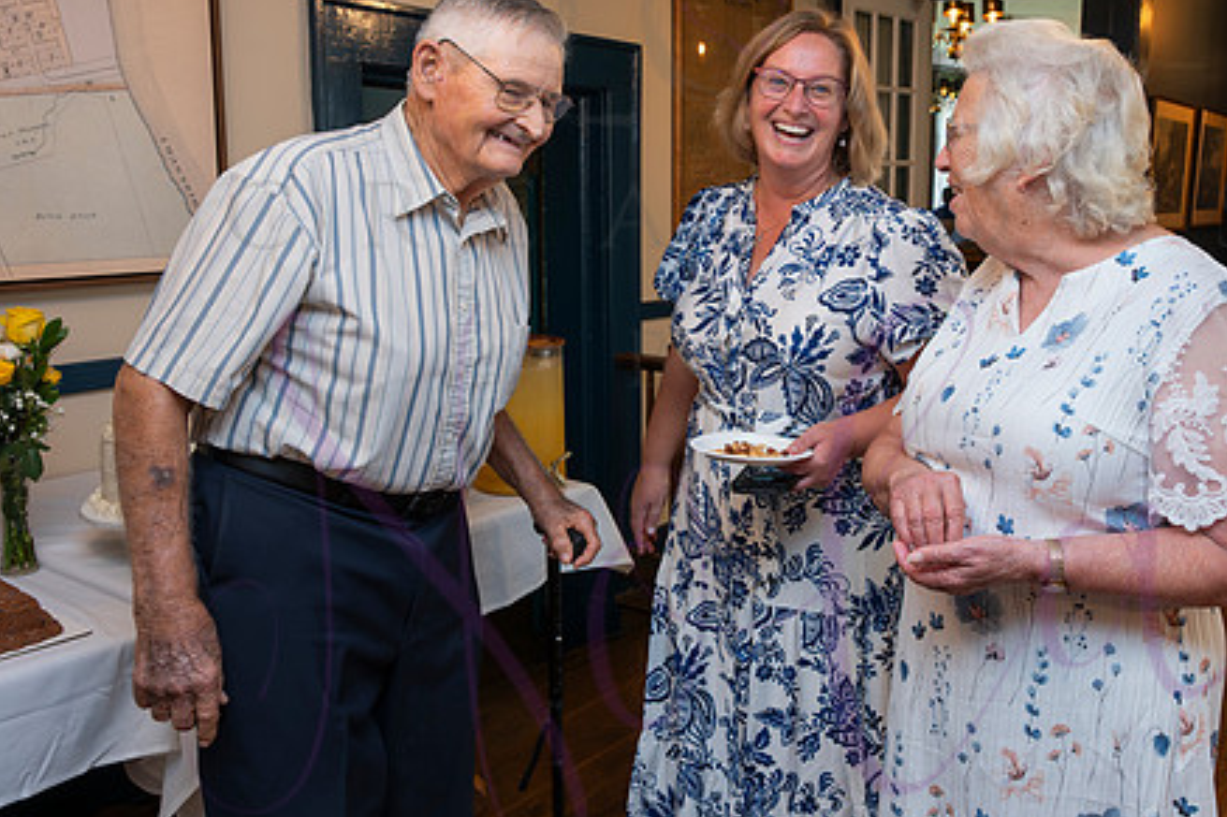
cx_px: 751
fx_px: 1192
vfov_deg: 37.7
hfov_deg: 54.0
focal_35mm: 35
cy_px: 347
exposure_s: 1/60
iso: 800
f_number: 6.3
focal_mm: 26
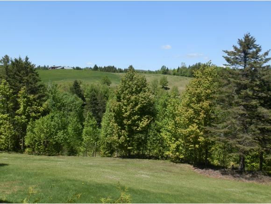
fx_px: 290
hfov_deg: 50.1
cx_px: 136
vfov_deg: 38.7
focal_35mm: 37
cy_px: 102
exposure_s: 1/800
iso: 64
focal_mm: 6.78
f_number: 3.3
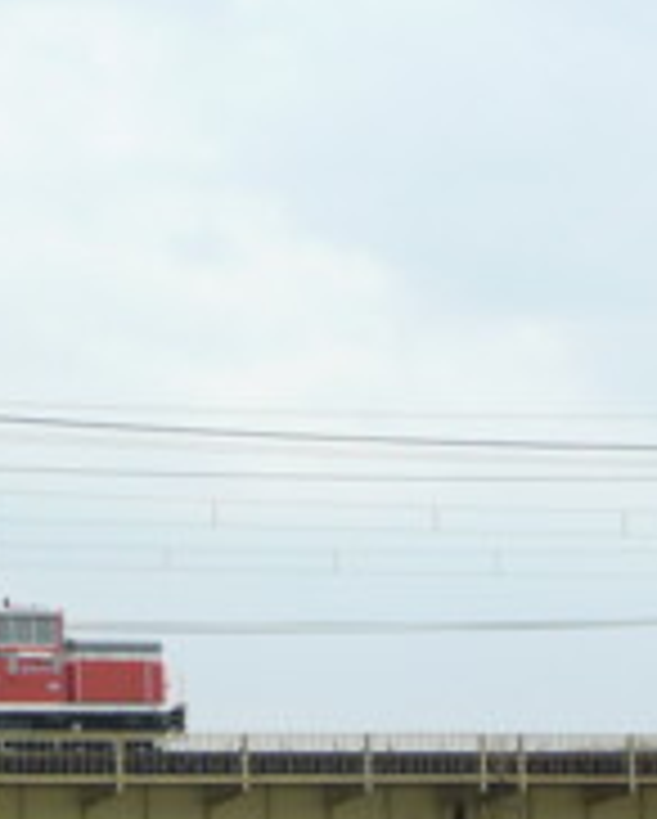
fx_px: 3810
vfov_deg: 12.2
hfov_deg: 9.6
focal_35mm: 157
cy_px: 608
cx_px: -238
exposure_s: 1/640
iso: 80
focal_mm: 9.7
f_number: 3.6
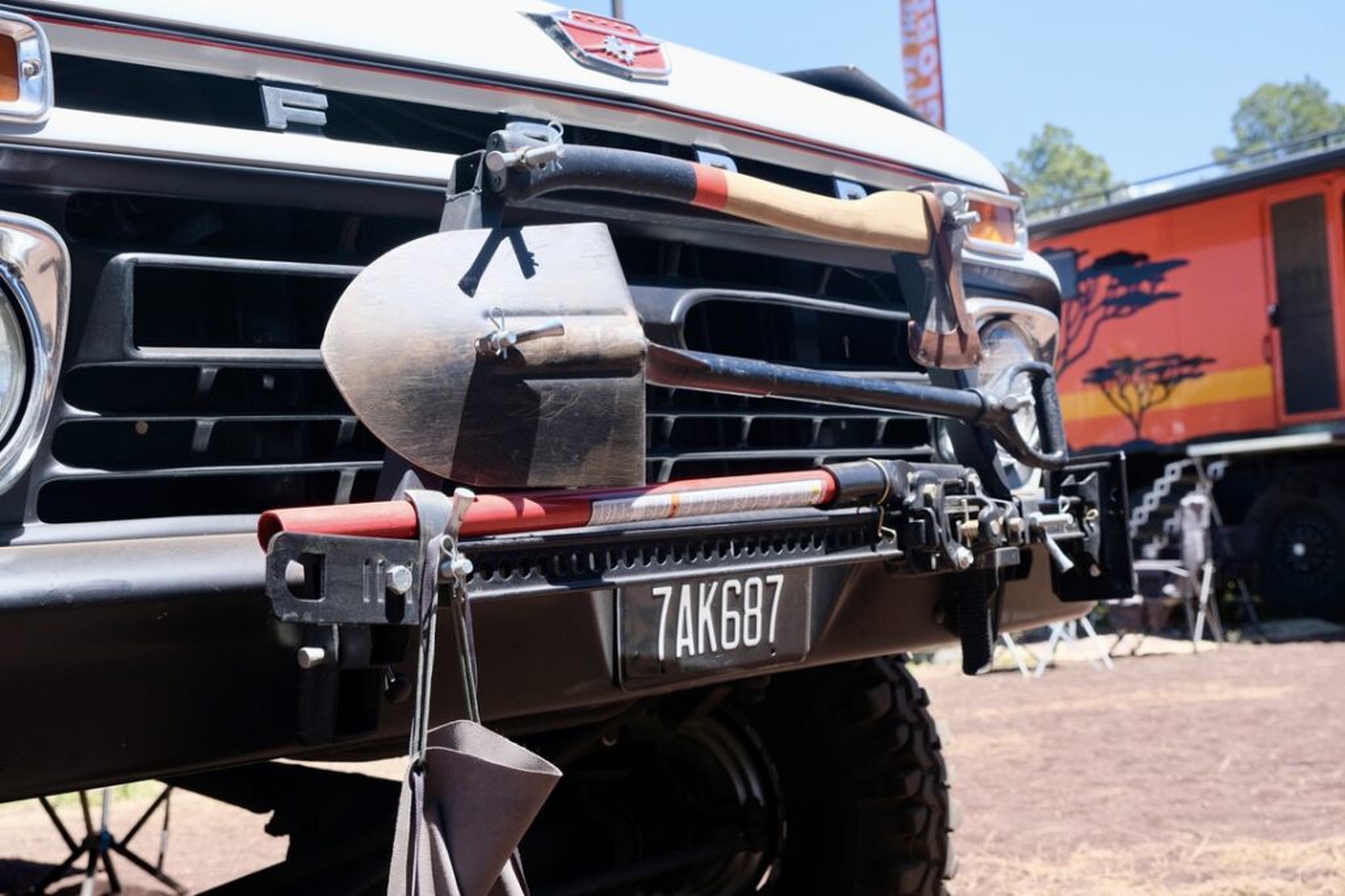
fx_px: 1644
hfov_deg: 44.5
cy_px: 448
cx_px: 672
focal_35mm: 44
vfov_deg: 30.5
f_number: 5.6
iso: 320
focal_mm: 29.2
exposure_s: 1/320
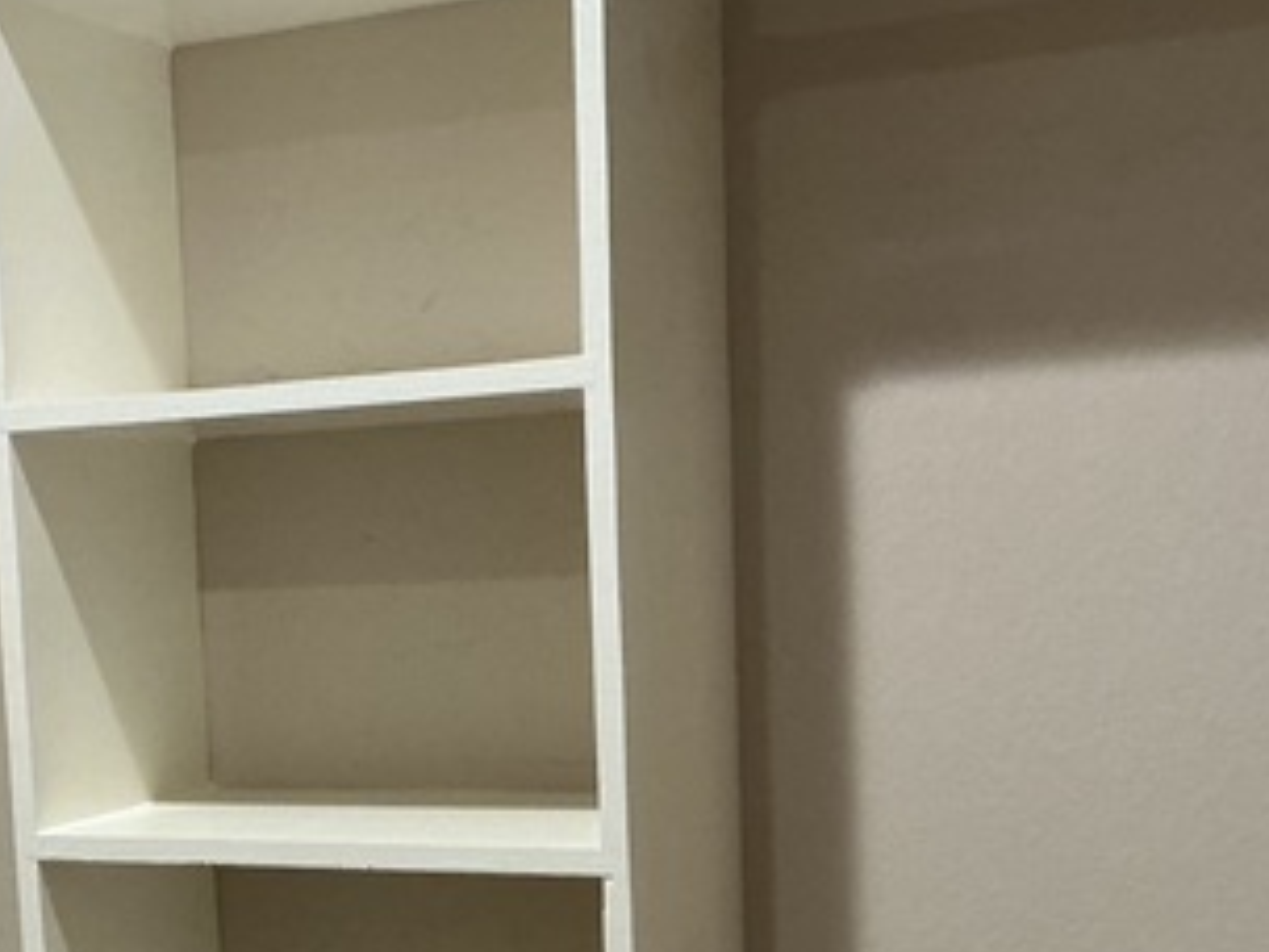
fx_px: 2236
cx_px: 292
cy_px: 781
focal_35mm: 61
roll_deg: +3.0
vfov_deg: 23.6
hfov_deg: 31.0
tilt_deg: -4.4
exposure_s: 1/60
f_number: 1.8
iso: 160
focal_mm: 3
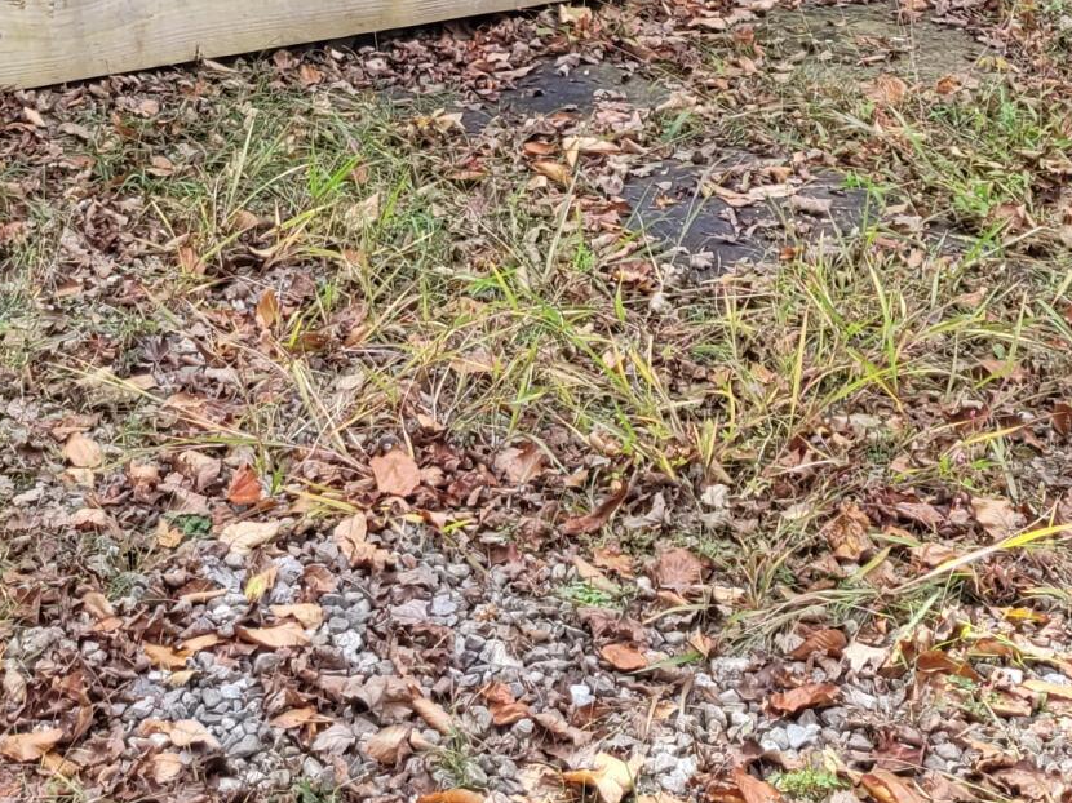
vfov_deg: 14.4
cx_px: 284
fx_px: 2910
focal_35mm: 94
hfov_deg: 20.7
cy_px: -500
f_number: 1.8
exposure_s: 1/211
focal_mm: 5.4
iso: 40
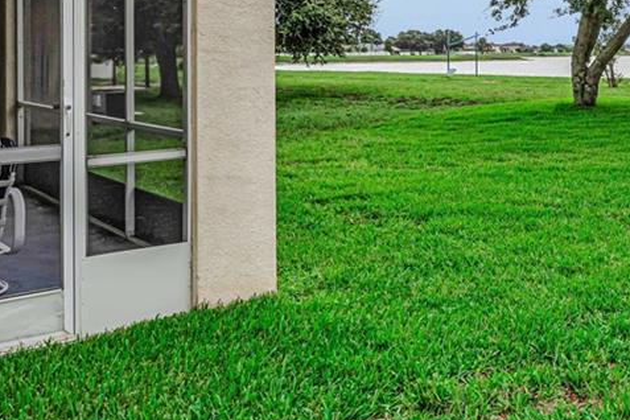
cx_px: 610
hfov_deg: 38.0
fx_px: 822
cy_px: 41
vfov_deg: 27.6
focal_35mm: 47
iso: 125
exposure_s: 1/200
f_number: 10
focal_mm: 14
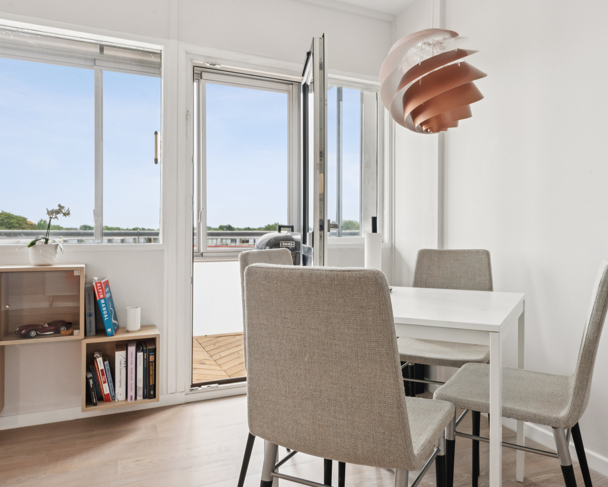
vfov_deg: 51.5
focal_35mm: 28
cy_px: 237
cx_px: 352
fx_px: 504
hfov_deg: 61.9
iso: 400
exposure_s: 1/40
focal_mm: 24
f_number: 13
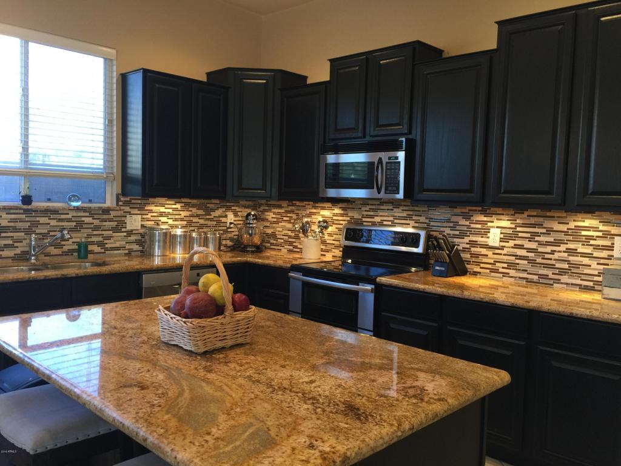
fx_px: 520
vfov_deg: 48.2
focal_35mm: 29
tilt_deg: -4.5
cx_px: 310
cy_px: 233
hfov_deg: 61.7
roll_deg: -1.7
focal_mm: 4.15
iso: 64
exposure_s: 1/15
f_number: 2.2
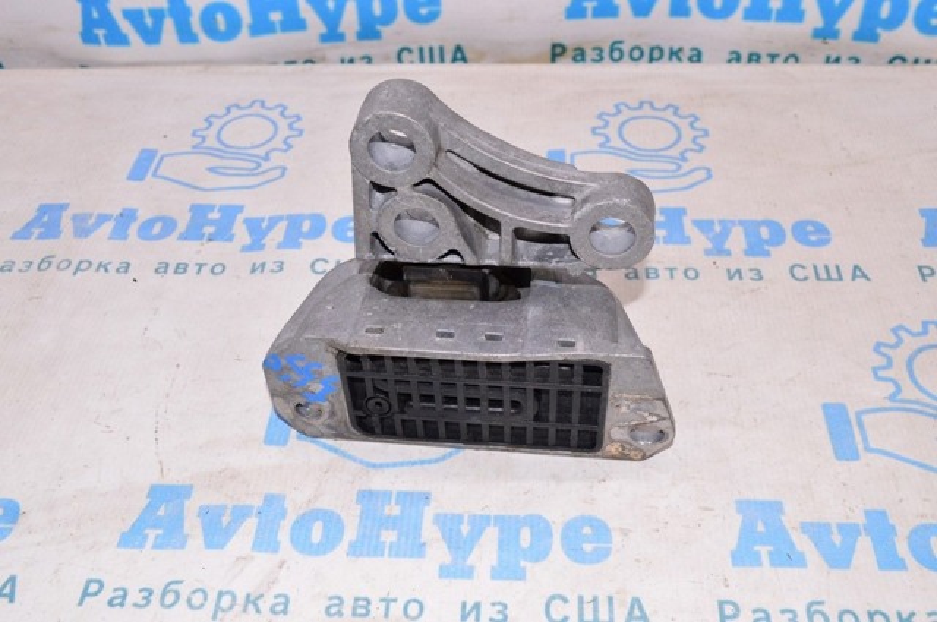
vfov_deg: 34.1
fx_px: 1014
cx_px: 468
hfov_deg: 49.6
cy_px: 311
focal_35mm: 39
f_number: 8
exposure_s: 1/200
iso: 1600
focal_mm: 26
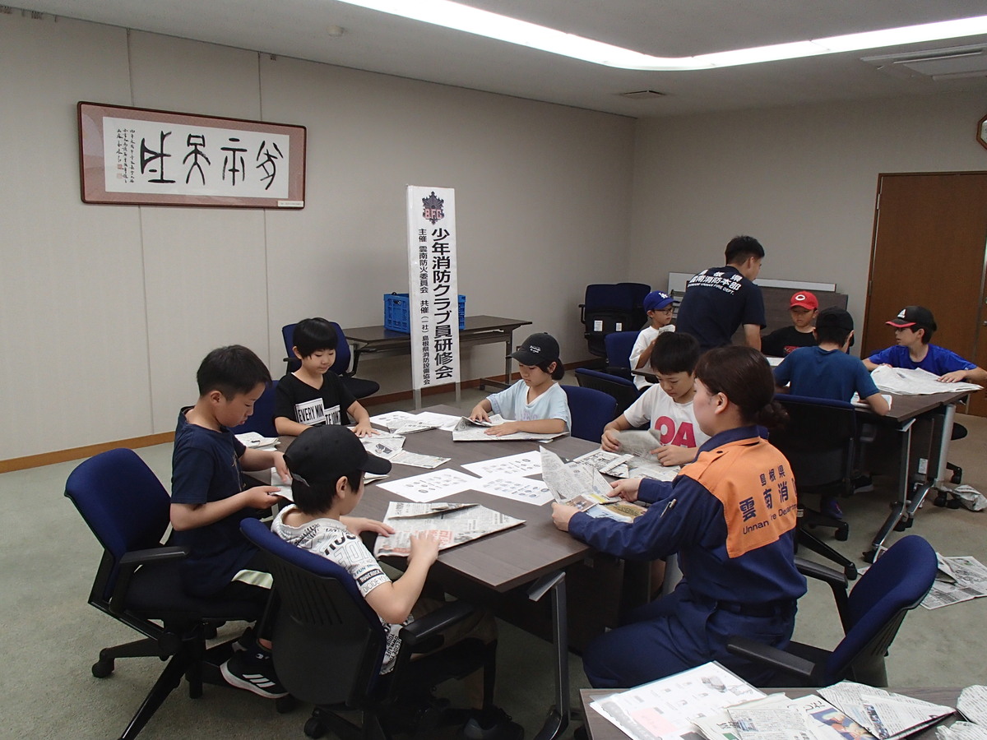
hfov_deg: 63.4
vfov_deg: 49.7
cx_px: 494
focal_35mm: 28
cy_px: 370
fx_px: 798
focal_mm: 5
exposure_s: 1/50
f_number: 3.9
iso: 200
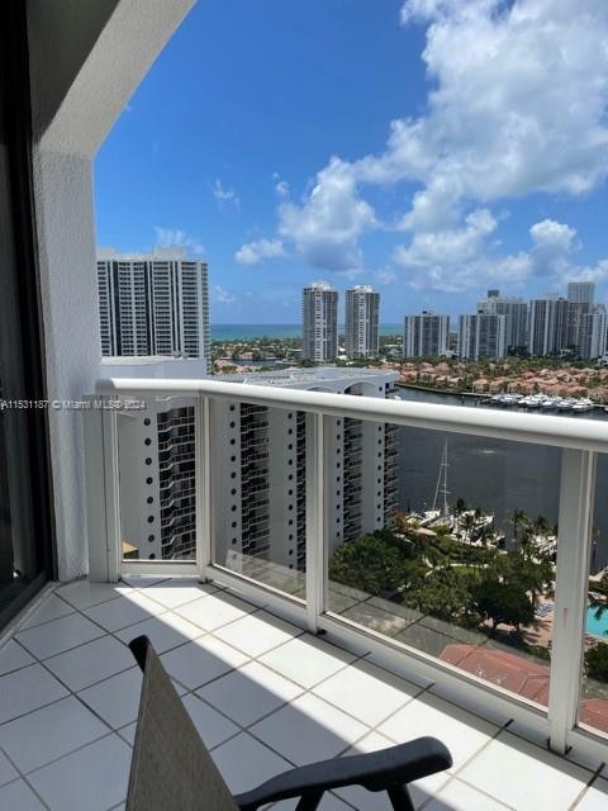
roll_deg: +0.3
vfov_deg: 67.3
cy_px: 406
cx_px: 304
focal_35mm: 26
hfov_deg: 53.1
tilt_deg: -8.0
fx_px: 609
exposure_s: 1/7407
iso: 32
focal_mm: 5.1
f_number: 1.6
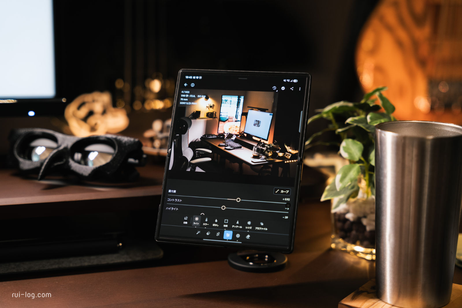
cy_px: 154
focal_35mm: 70
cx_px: 231
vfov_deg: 19.4
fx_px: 898
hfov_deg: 28.8
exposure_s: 1/60
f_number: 2.8
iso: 400
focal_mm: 70
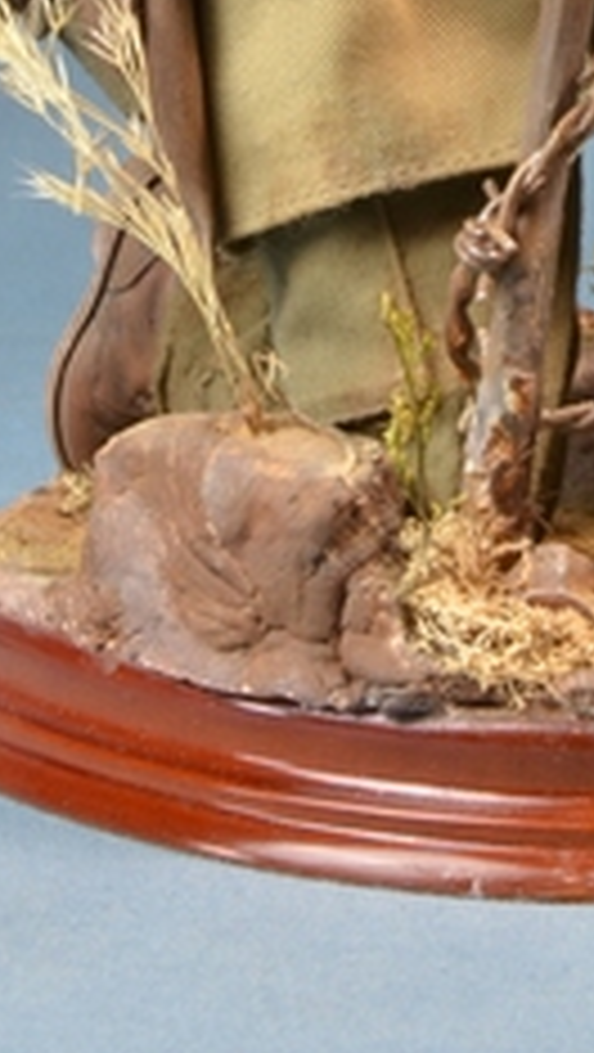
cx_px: 596
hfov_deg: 6.0
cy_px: -112
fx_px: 5616
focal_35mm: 201
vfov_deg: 10.6
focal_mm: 50
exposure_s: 1/1.3
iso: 200
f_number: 20
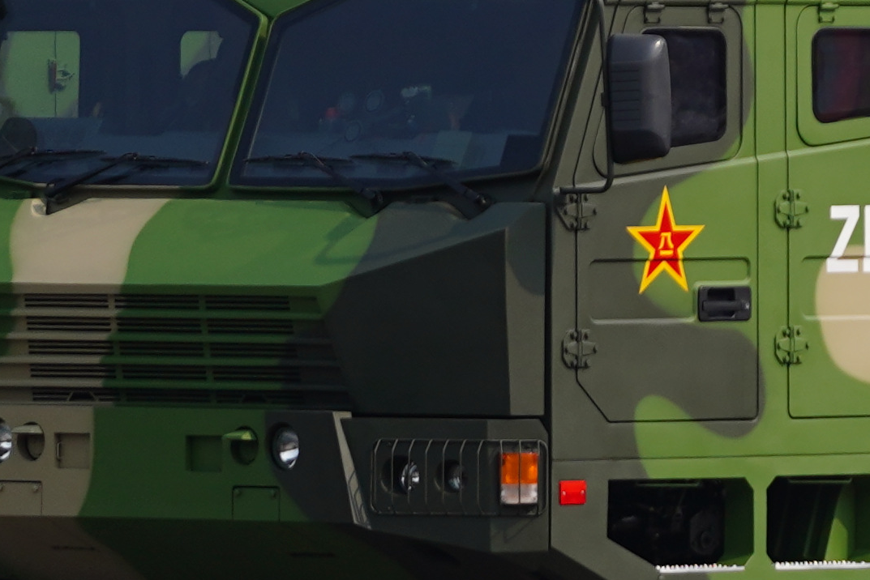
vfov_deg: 1.4
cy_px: -6
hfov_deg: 2.1
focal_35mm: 967
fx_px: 23374
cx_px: 1370
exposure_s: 1/4000
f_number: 2.8
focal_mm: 173
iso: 200
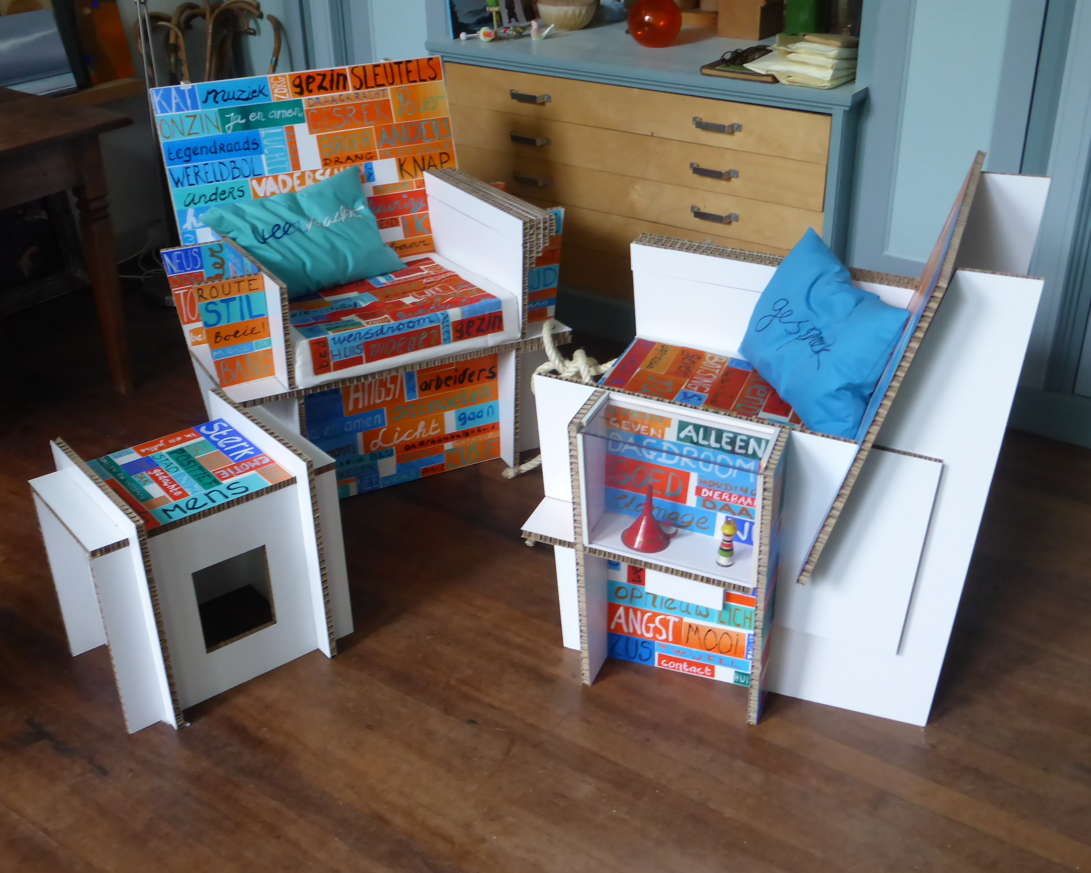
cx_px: 548
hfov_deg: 49.1
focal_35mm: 37
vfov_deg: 40.1
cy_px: 439
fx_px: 1195
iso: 400
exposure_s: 1/20
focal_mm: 6.1
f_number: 3.7
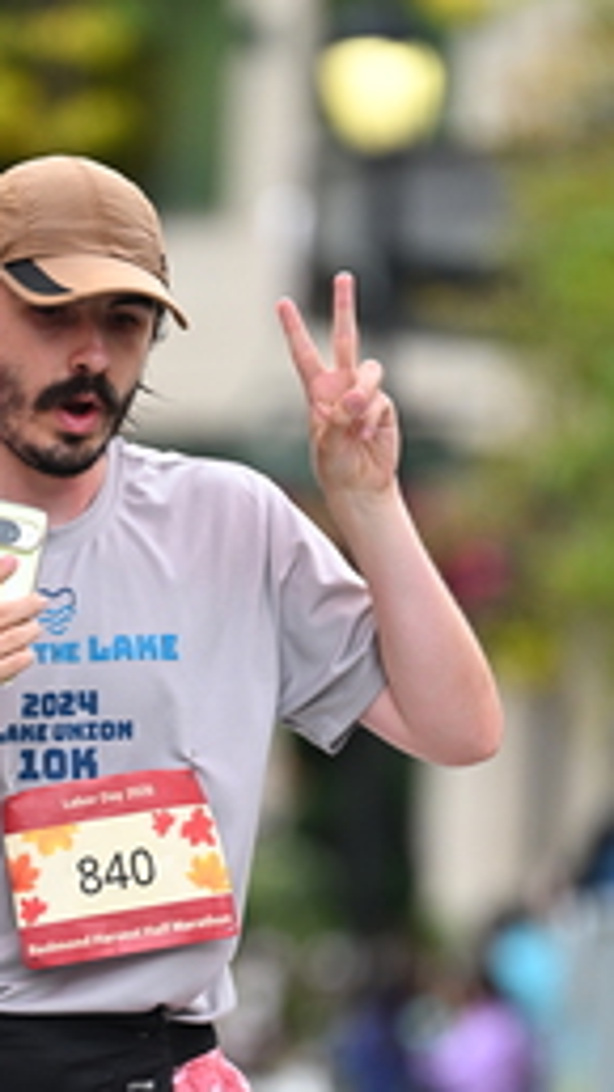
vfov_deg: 4.8
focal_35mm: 446
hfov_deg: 2.7
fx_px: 12917
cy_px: 851
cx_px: 44
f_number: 2.8
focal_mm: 200
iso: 800
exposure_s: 1/2000
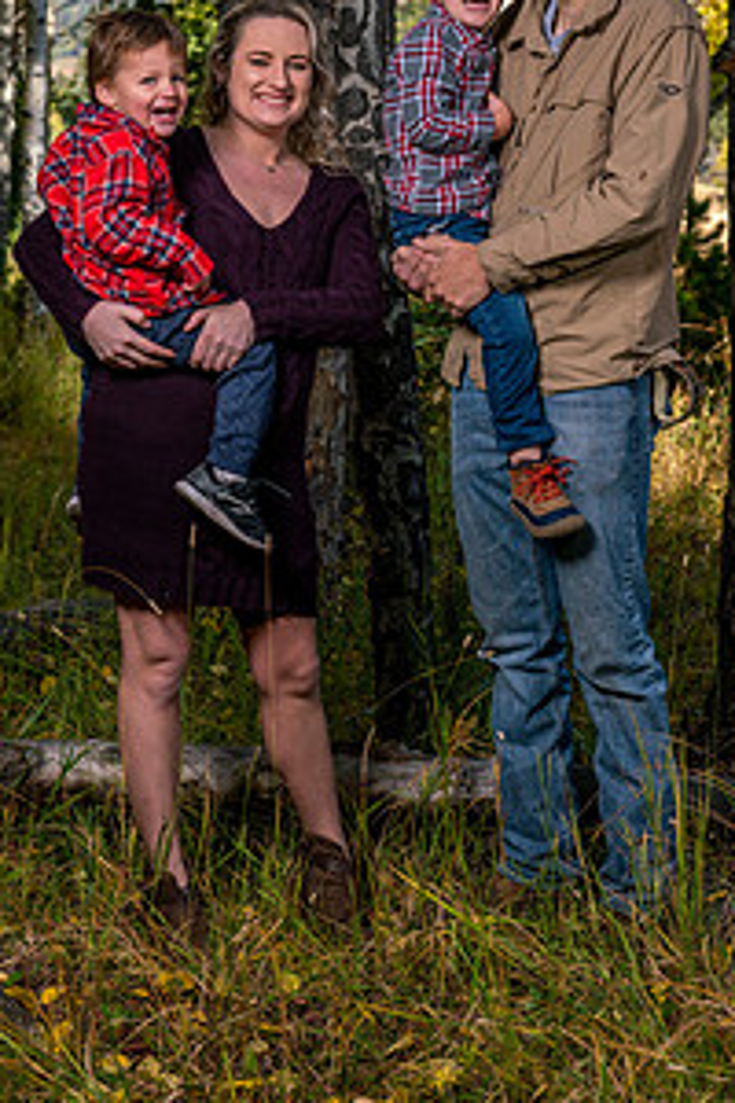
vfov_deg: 26.7
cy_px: 316
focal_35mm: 75
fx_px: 2297
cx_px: 371
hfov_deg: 18.2
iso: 160
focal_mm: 50
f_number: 5
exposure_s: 1/800
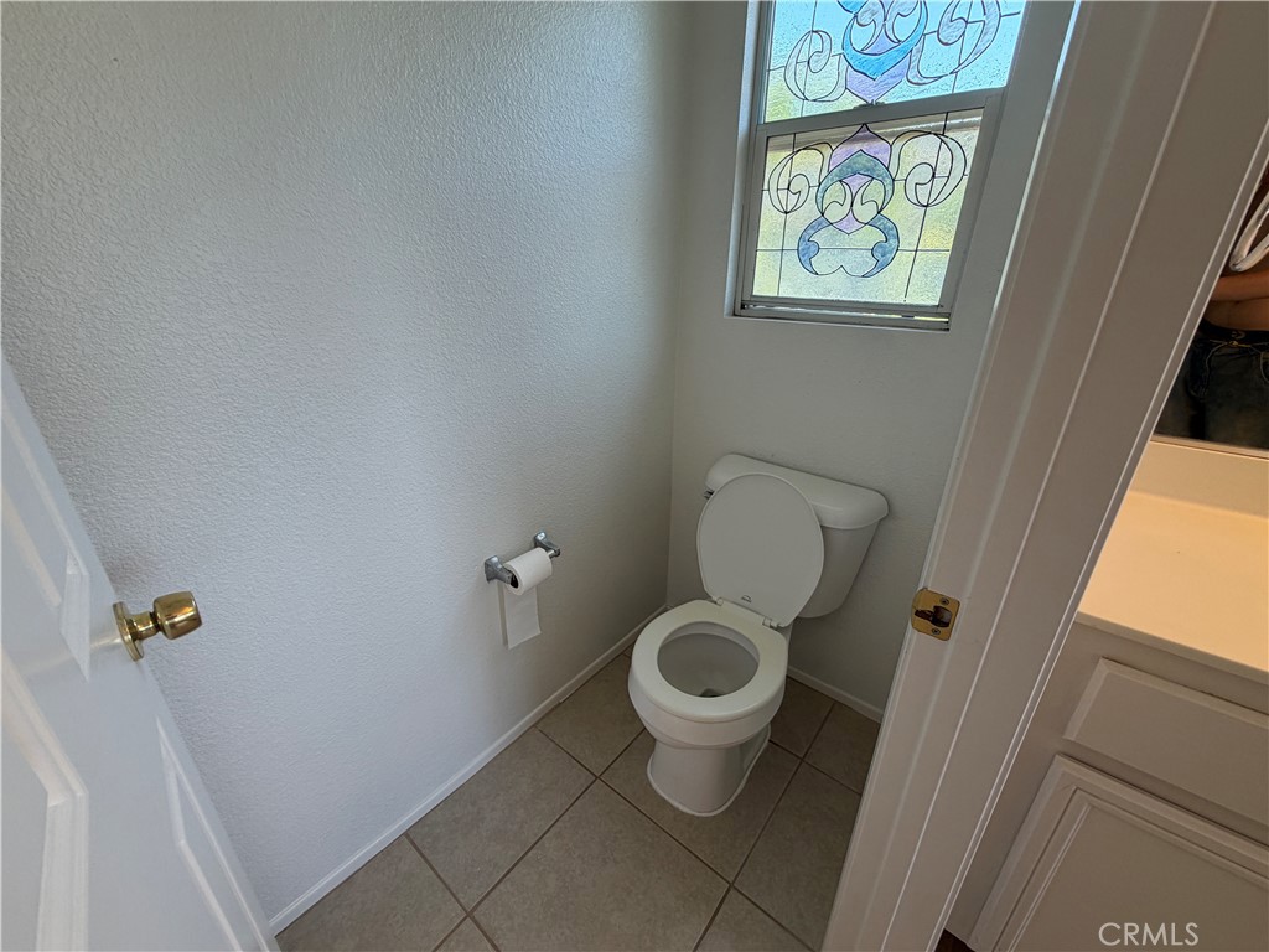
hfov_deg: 102.1
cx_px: 634
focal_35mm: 14
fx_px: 513
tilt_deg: -23.4
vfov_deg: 85.7
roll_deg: -0.8
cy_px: 476
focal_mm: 2.22
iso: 80
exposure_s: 1/120
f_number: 2.2
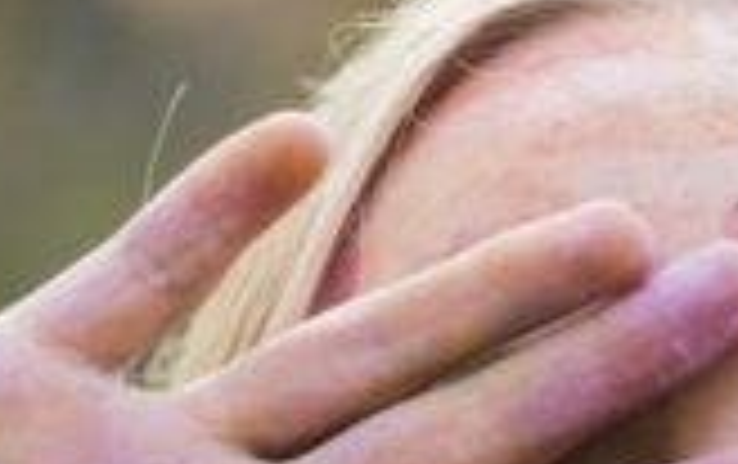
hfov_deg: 4.2
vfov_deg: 2.6
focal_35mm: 501
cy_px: 957
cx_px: 1012
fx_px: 10090
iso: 500
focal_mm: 105
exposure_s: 1/500
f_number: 4
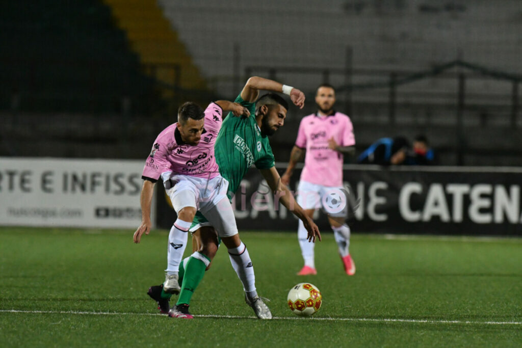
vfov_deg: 2.3
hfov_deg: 3.4
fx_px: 8701
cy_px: 174
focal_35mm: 600
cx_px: 261
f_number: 2.8
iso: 4000
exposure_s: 1/800
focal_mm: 400
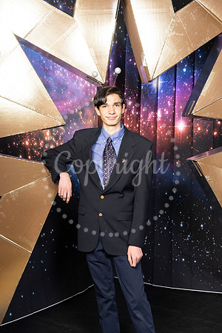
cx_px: 111
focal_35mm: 48
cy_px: 166
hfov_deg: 28.1
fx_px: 444
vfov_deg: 41.1
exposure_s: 1/160
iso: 320
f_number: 9
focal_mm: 48
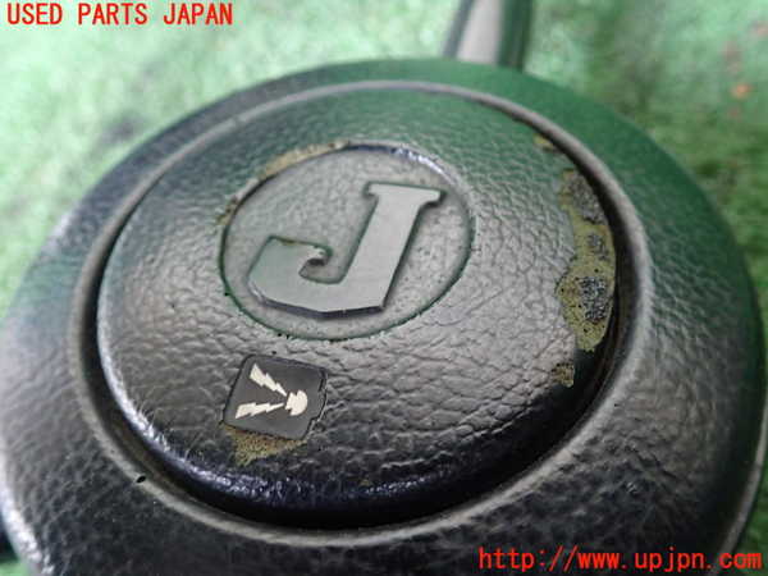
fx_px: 666
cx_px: 384
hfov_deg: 60.0
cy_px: 288
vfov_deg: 46.8
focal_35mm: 30
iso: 640
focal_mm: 5.4
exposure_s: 1/30
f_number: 2.3
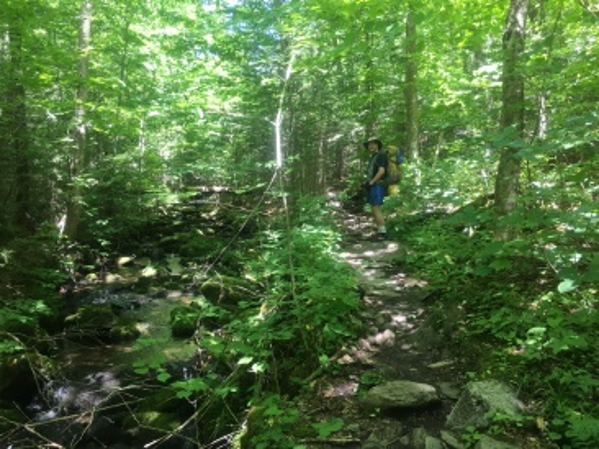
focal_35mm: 29
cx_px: 300
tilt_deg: -4.6
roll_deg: +2.1
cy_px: 224
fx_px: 501
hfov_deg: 61.7
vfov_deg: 48.2
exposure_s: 1/30
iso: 32
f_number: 2.2
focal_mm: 4.15
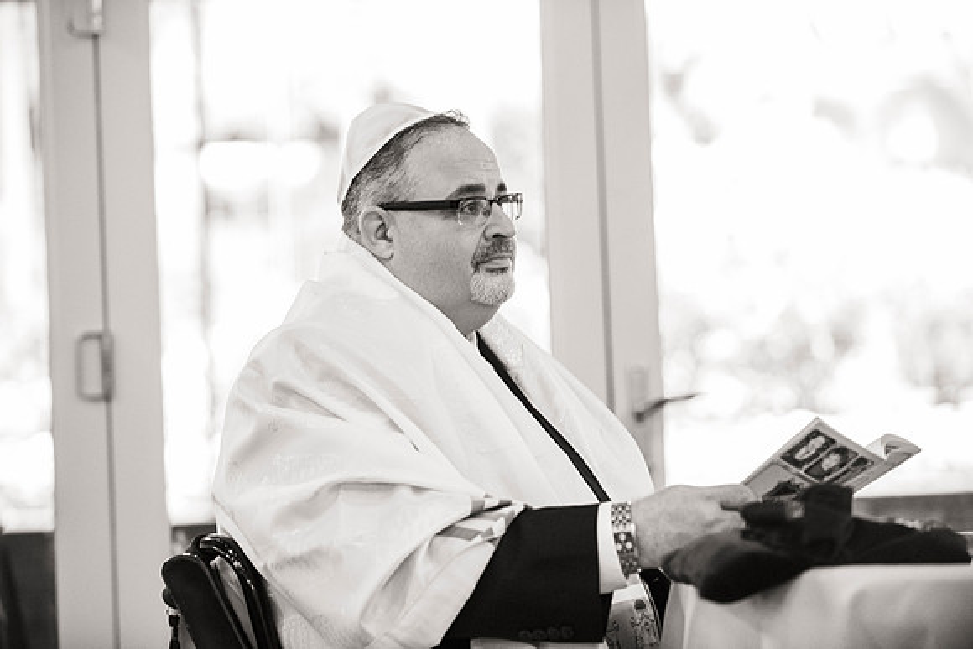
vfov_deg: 11.4
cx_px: 470
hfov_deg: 17.1
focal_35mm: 120
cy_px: 313
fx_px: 3243
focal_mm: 116
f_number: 2.8
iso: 3200
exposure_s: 1/60
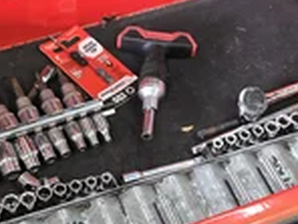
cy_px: 153
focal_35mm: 62
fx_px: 534
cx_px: 105
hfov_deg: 31.0
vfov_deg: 23.5
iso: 250
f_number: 1.8
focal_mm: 5.4
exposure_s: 1/120
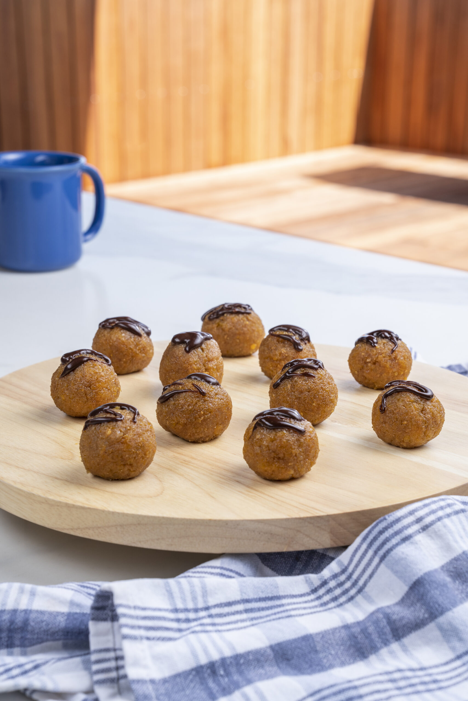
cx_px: 234
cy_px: 350
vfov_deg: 28.8
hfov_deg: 19.5
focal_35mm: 70
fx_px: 1365
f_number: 11
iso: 250
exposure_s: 1/100
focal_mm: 70
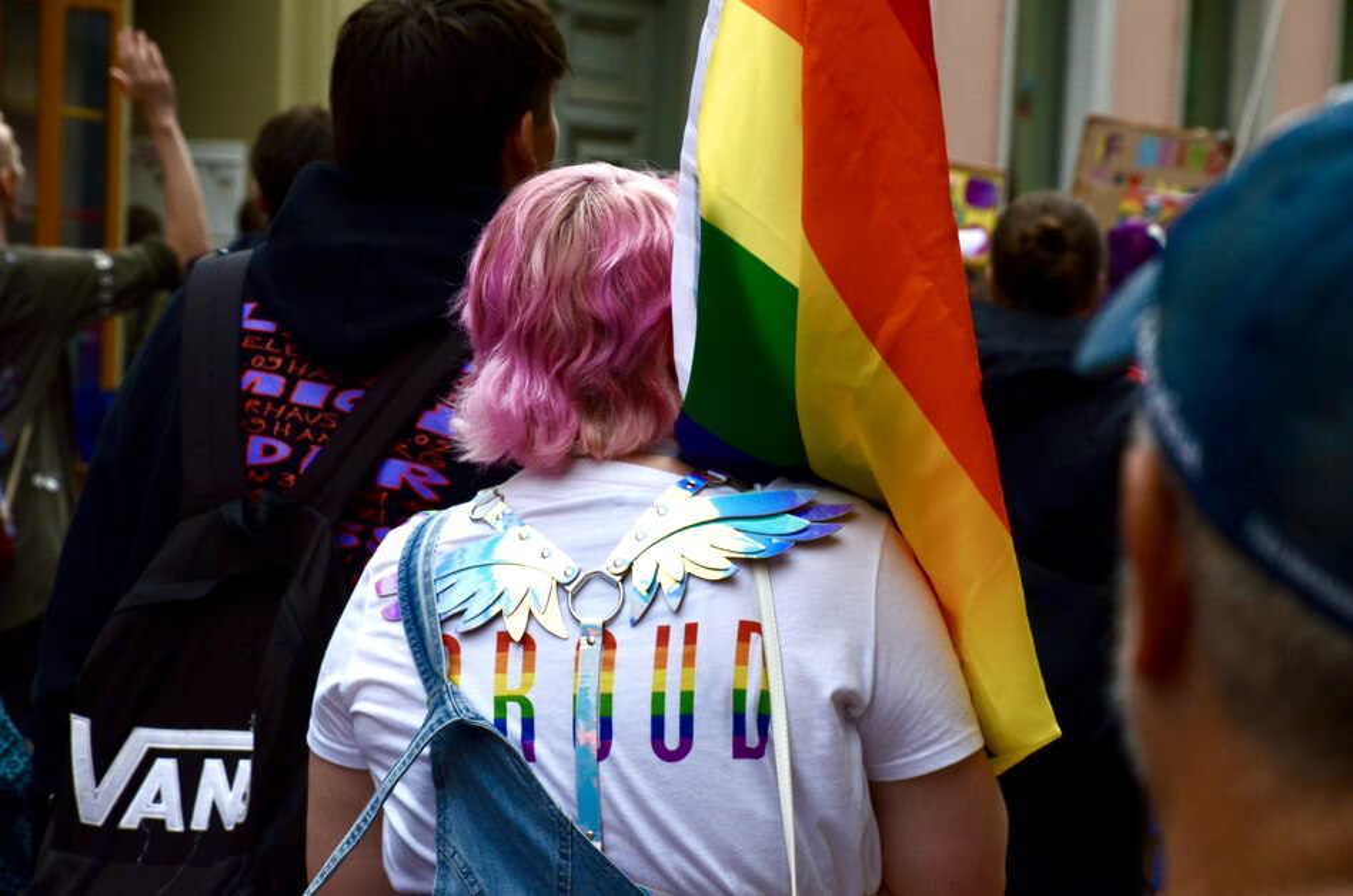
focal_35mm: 158
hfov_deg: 13.1
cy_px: 448
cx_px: 676
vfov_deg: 8.7
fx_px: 5907
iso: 800
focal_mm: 105
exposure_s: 1/1000
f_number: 8
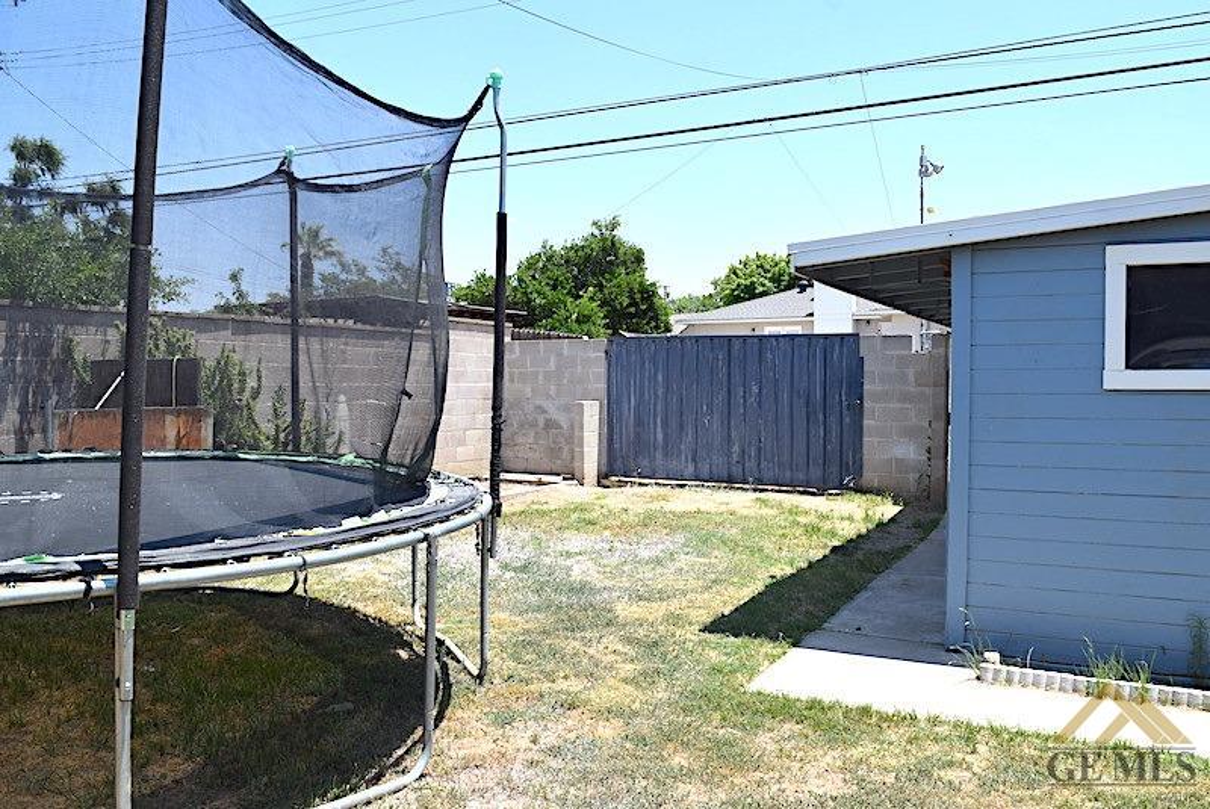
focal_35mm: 27
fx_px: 908
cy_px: 404
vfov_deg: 48.0
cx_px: 605
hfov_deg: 67.3
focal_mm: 18
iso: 200
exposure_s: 1/320
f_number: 9
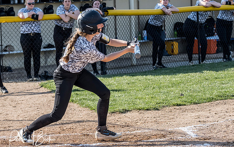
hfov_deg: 10.1
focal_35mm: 208
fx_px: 1327
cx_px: 80
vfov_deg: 6.3
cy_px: 54
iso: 400
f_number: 5
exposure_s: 1/1000
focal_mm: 73
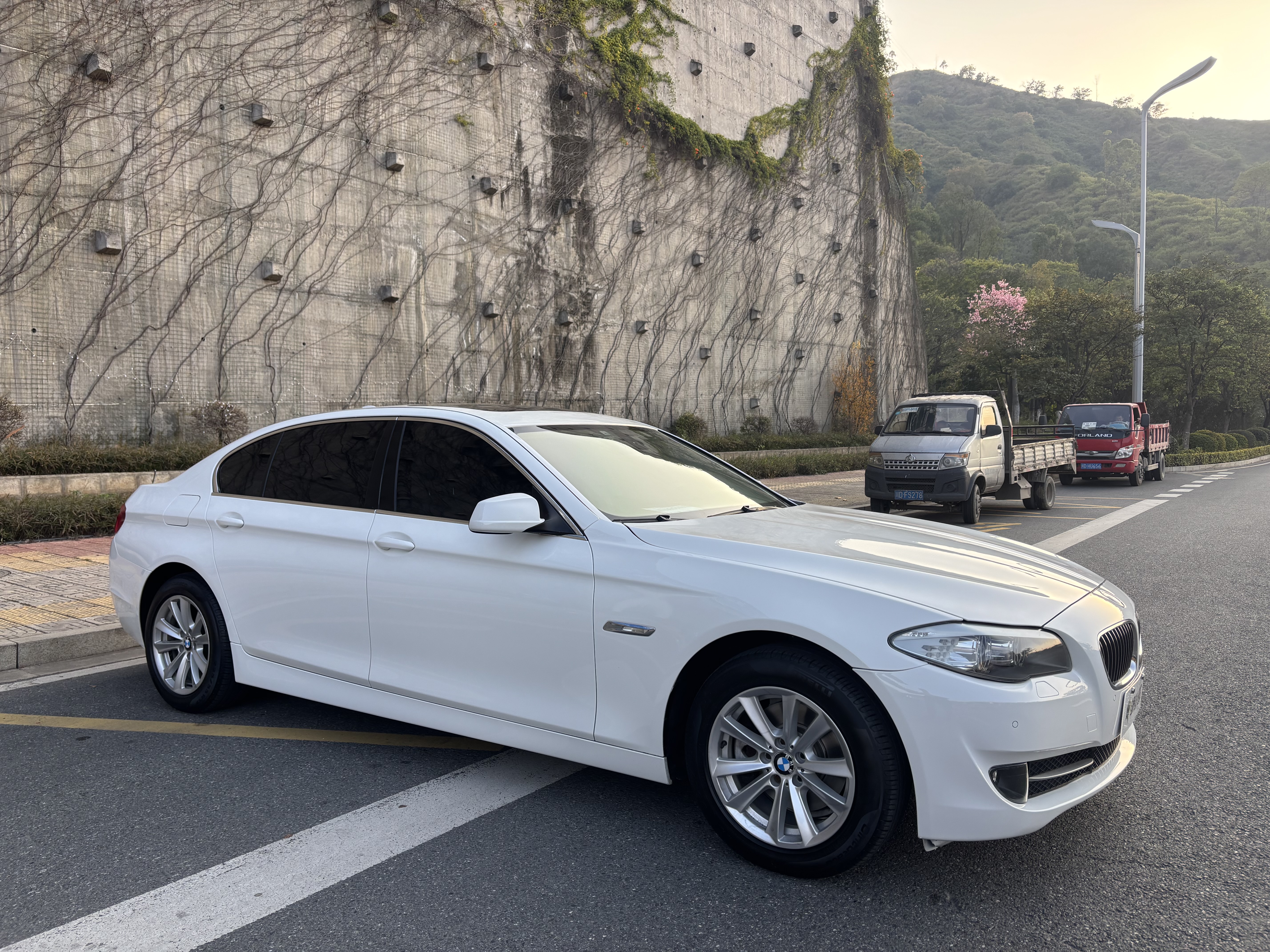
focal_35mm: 26
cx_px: 635
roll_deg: +1.0
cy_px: 476
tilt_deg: -2.9
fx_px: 954
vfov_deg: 53.1
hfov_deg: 67.3
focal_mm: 5.96
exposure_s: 1/426
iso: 50
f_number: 1.6
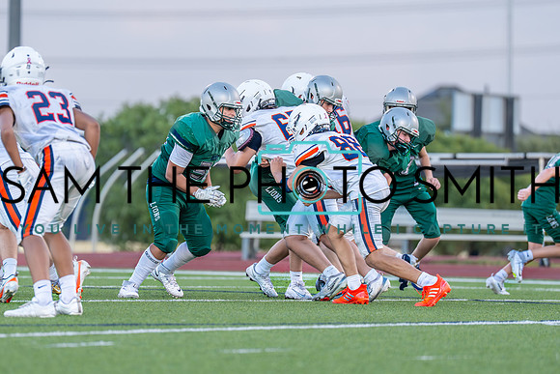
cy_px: 185
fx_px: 5714
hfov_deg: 5.6
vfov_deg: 3.7
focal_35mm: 367
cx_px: 237
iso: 800
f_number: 2.8
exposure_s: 1/1000
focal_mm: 200
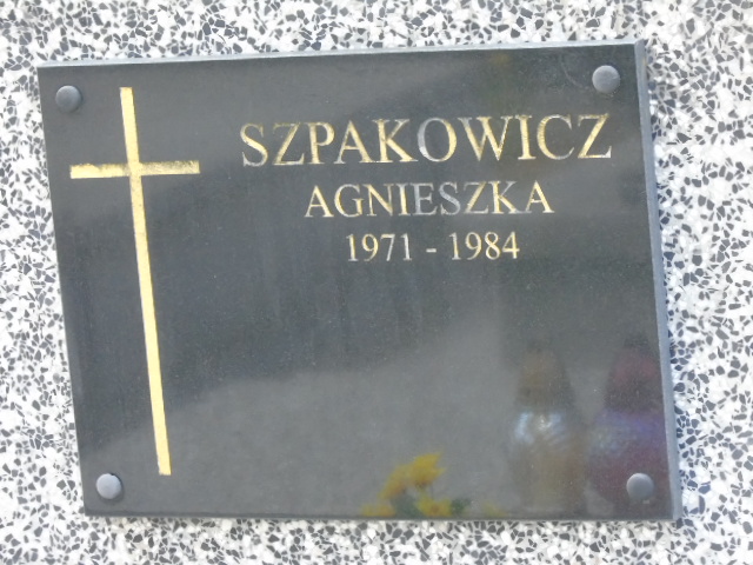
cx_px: 376
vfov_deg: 8.0
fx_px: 4046
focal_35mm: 186
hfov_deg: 10.6
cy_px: 282
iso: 640
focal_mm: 33
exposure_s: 1/60
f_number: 5
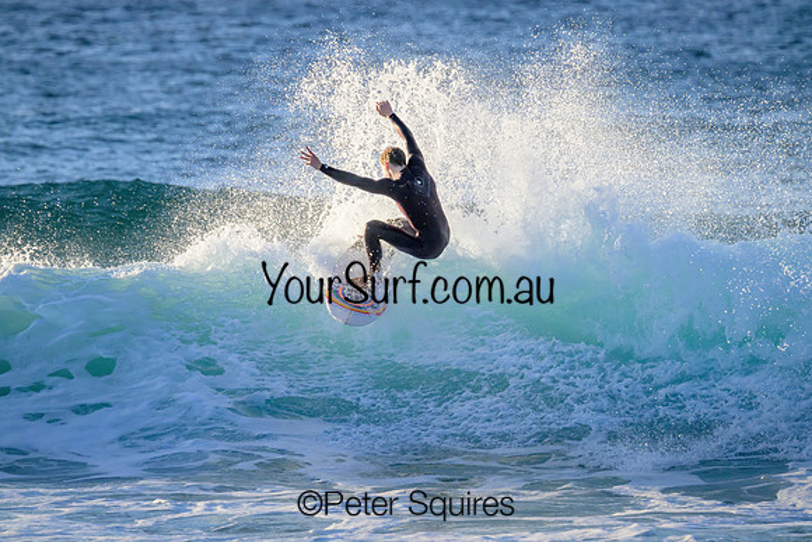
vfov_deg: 2.3
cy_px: 271
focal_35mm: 610
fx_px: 13761
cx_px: 406
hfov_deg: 3.4
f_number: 11
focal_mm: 610
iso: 1800
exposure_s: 1/2000
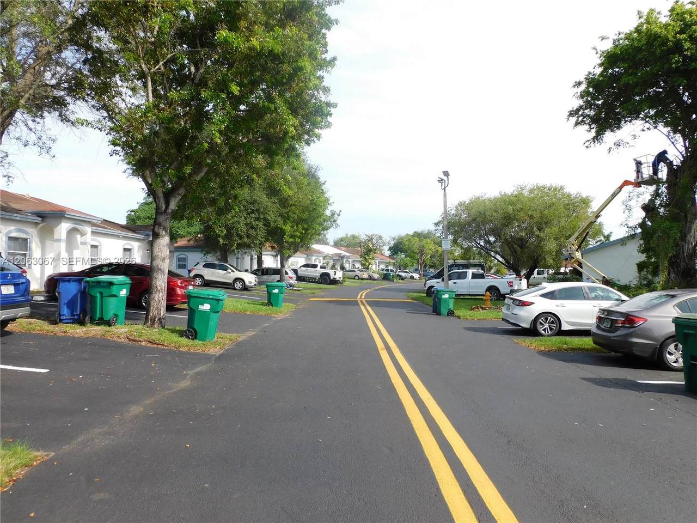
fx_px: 483
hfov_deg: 71.6
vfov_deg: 56.8
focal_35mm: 24
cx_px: 348
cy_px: 262
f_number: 3.3
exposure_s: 1/800
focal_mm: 4.3
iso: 125
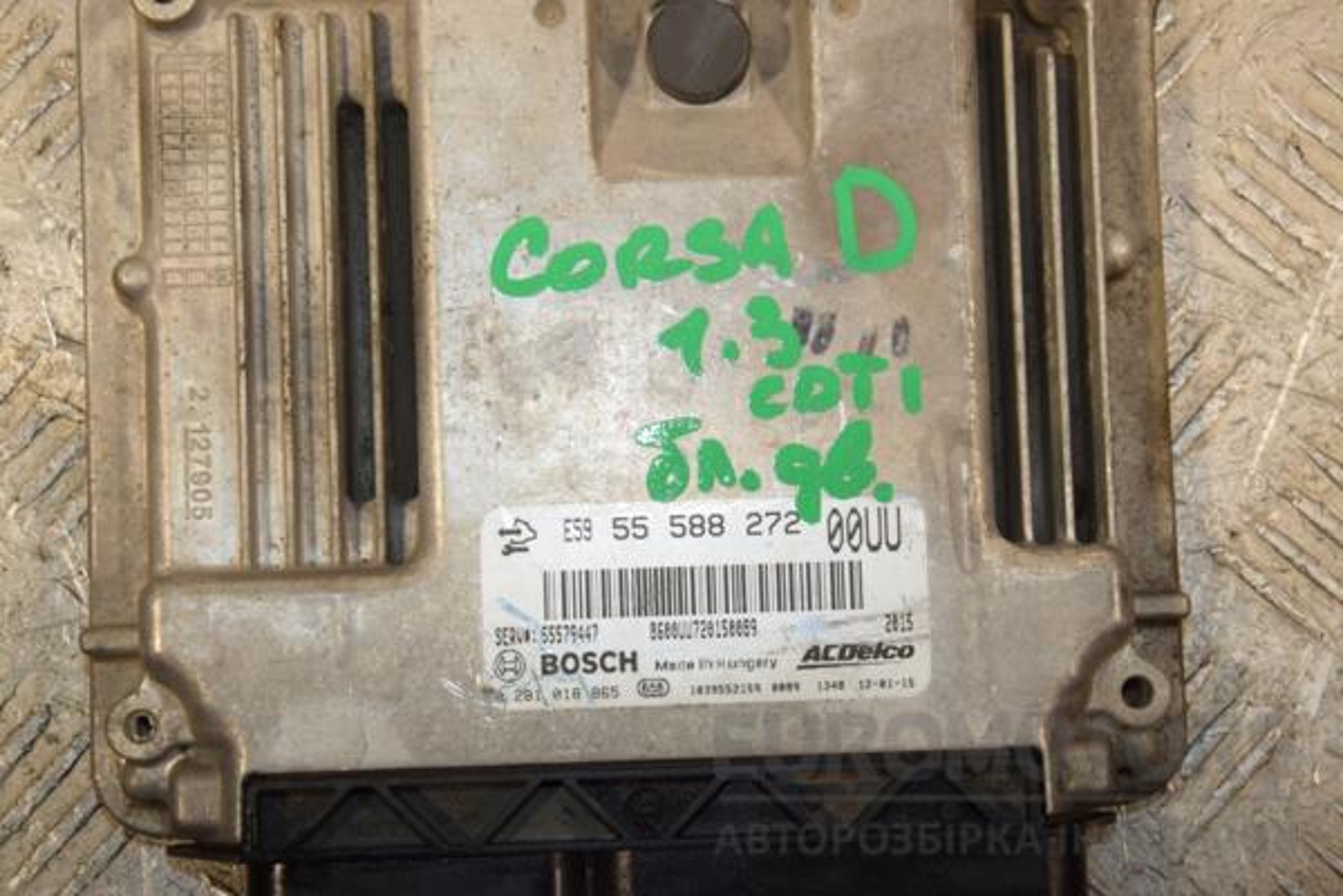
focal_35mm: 75
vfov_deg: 18.2
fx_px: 2798
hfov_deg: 27.0
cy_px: 448
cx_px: 672
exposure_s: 1/200
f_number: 7.1
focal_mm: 50
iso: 800
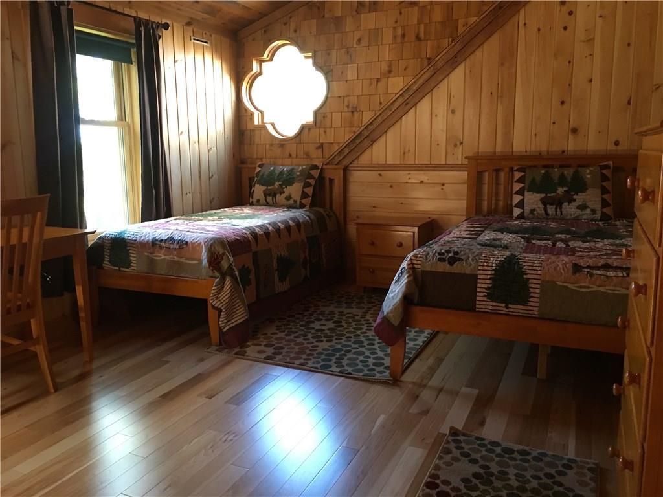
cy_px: 248
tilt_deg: -9.6
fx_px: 555
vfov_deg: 48.2
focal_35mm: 29
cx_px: 332
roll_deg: +0.4
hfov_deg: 61.7
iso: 100
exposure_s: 1/15
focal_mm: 4.15
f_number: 2.2
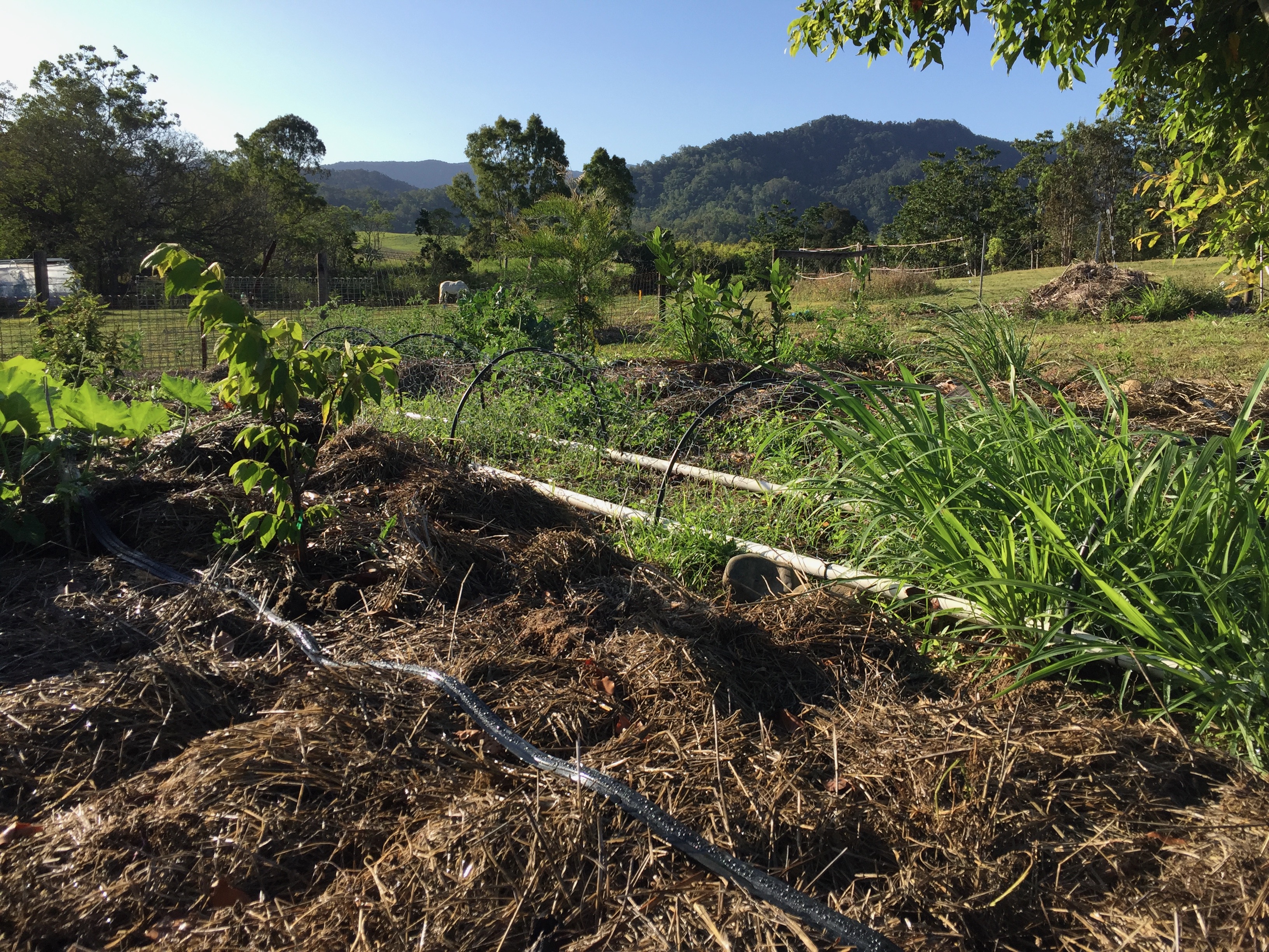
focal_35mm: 29
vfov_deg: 48.2
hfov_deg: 61.7
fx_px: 1063
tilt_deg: -8.6
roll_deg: -3.2
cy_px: 476
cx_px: 634
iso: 32
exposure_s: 1/1099
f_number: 2.2
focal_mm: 4.15
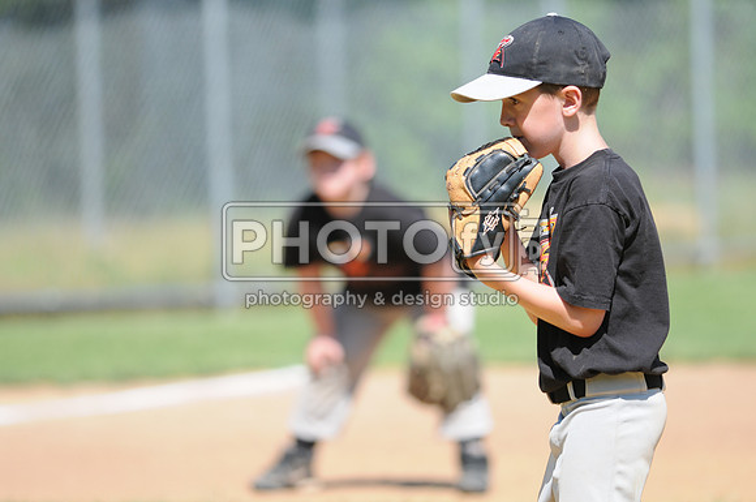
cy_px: 251
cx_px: 378
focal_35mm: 450
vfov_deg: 3.0
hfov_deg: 4.6
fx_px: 9437
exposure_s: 1/1000
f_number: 4
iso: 200
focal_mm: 300
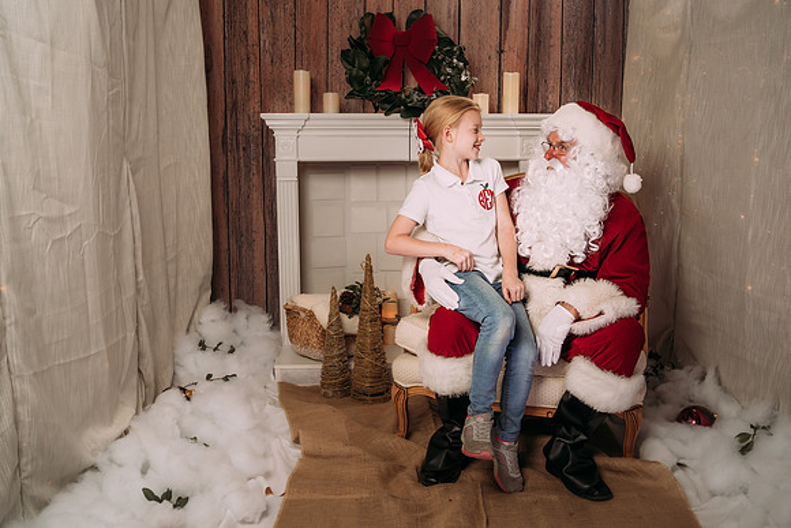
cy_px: 270
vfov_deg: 35.8
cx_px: 404
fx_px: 817
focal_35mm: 37
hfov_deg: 51.7
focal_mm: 35
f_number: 6.3
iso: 100
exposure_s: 1/100
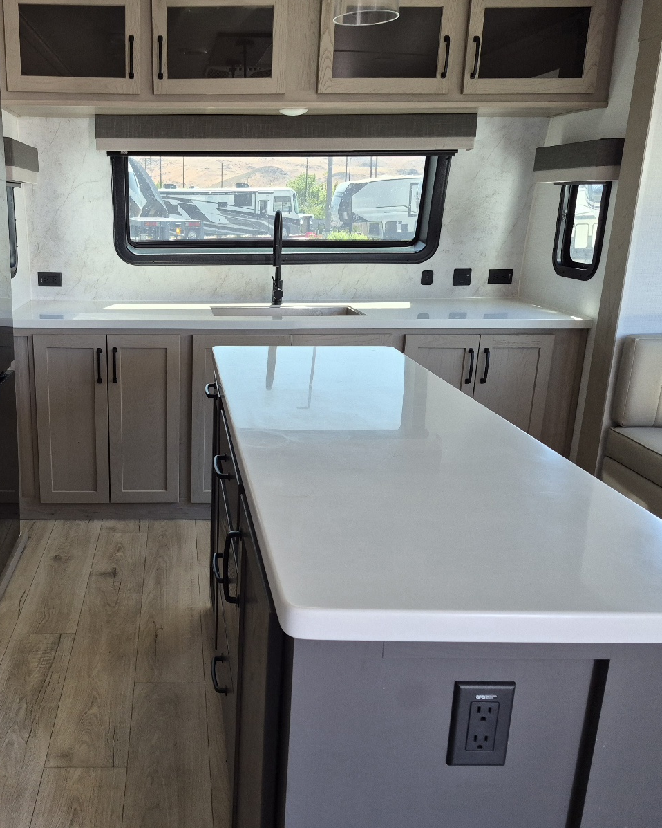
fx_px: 735
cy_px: 414
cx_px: 182
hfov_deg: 47.1
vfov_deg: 58.8
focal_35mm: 30
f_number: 1.8
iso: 250
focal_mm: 5.4
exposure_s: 1/120
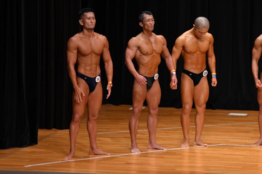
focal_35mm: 270
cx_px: 131
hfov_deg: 7.6
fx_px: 1964
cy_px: 87
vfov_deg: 5.1
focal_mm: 180
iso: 4000
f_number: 5.6
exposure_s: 1/400
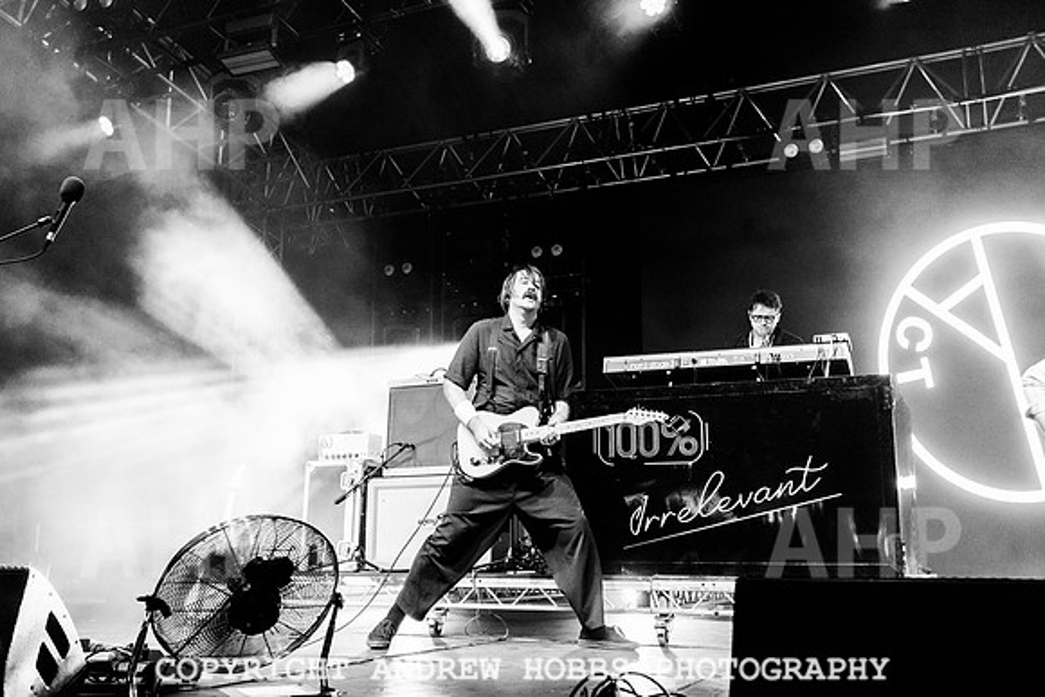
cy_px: 348
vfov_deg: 37.8
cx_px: 522
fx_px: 1017
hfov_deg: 54.4
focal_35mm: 35
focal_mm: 35
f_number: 3.5
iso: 4000
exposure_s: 1/125
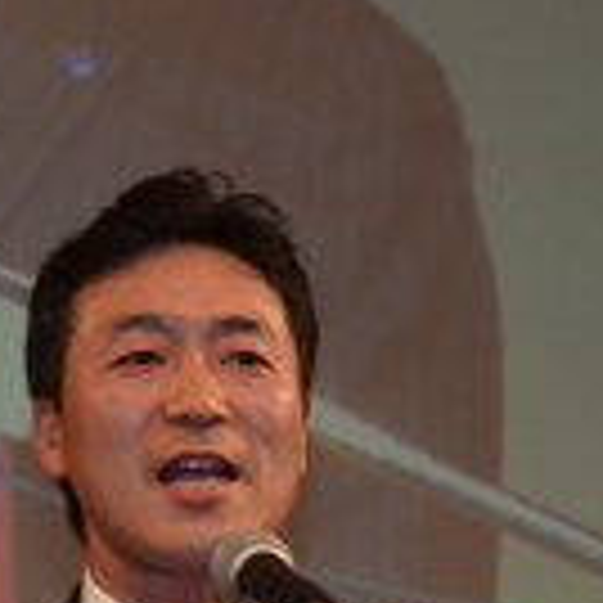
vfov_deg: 8.1
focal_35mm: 212
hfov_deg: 8.3
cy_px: 794
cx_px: 256
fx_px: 4179
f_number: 8
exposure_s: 1/160
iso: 1600
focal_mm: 35
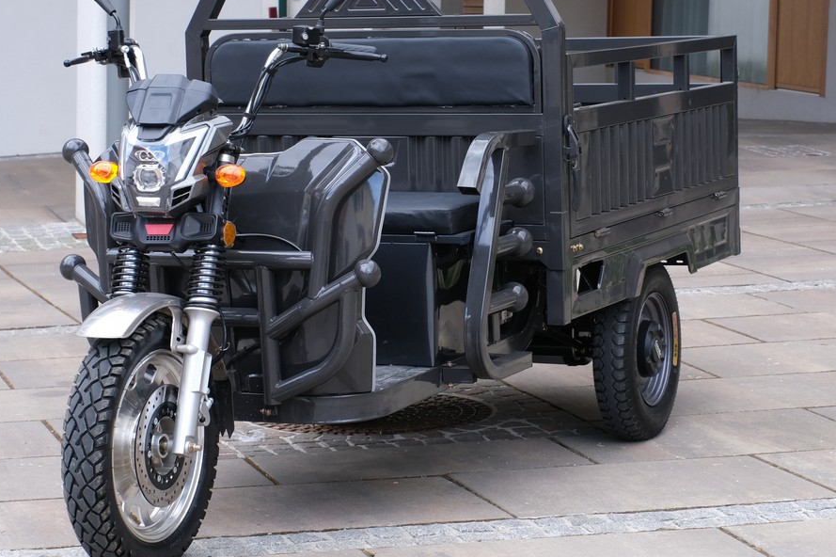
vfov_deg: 13.8
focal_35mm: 99
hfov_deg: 20.6
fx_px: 2298
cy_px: 231
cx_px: 437
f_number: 6.4
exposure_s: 1/105
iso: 320
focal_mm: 36.8
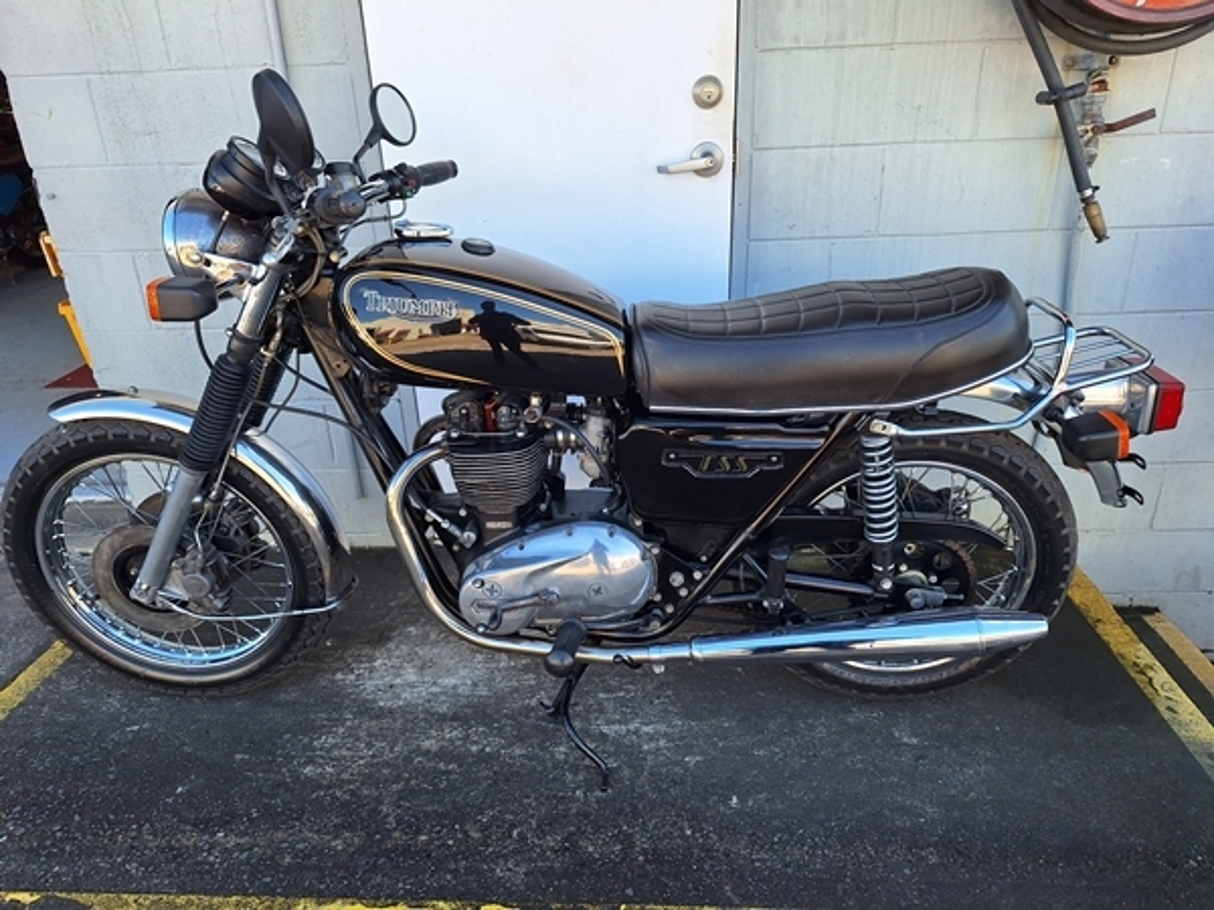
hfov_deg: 73.9
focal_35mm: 23
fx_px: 807
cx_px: 607
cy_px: 455
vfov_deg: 58.9
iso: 40
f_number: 1.8
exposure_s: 1/371
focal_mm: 5.54
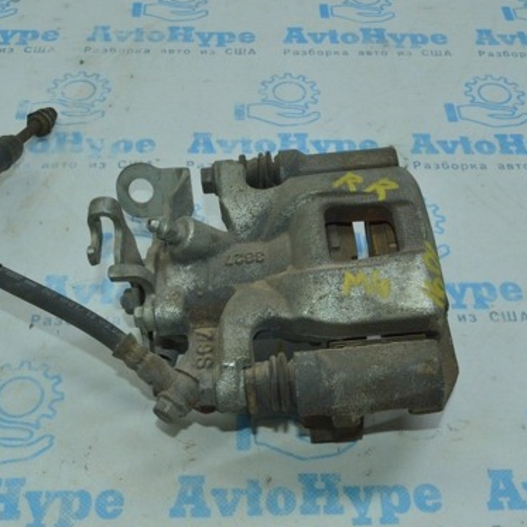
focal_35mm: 48
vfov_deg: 35.4
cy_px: 262
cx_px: 251
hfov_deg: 35.3
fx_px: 827
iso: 1100
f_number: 16
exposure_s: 1/40
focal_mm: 22
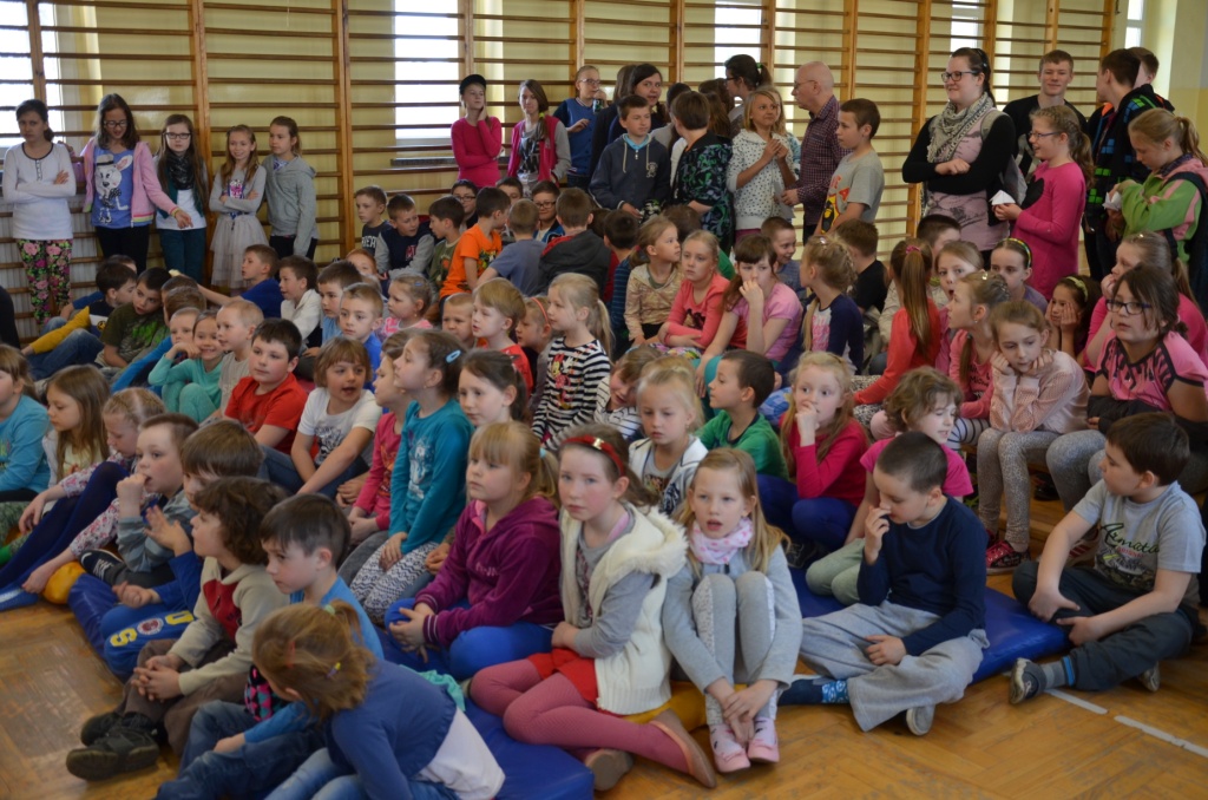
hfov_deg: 49.6
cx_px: 604
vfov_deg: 34.1
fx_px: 1306
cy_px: 400
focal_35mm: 39
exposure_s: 1/60
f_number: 4
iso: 400
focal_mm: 26
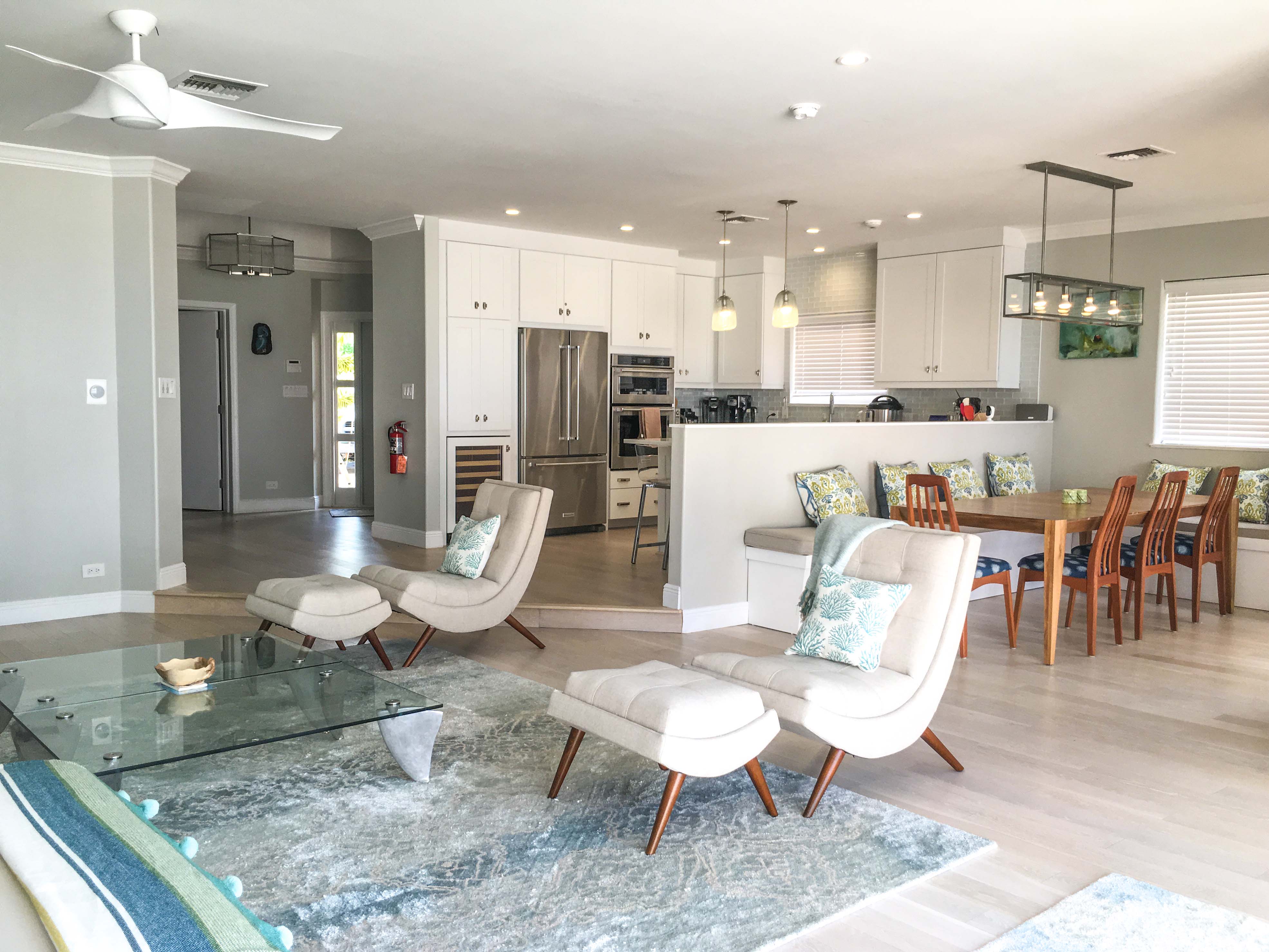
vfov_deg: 48.2
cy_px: 476
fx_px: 1063
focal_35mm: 29
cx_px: 634
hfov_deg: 61.7
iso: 40
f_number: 2.2
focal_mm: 4.15
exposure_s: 1/100
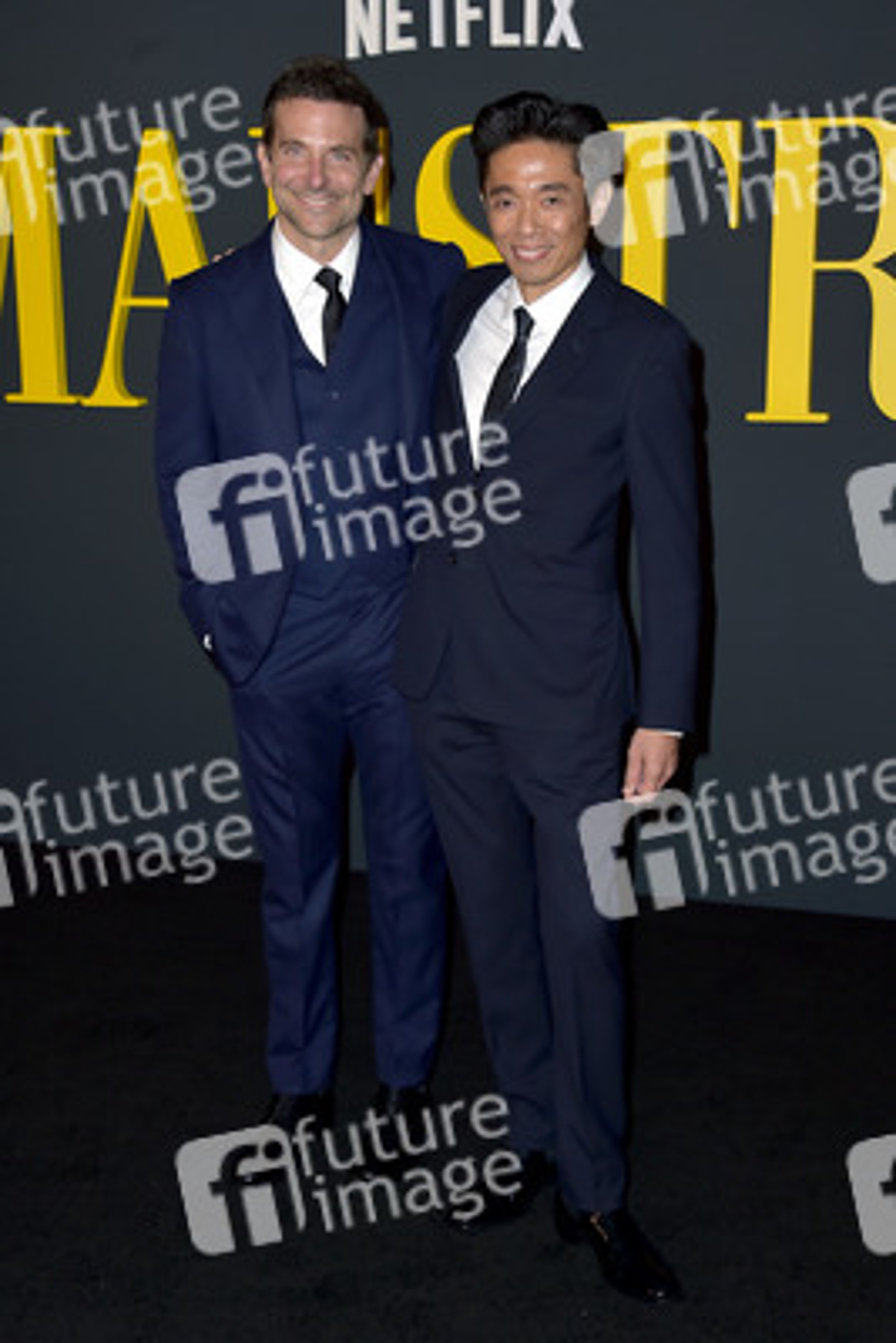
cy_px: 672
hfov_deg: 27.0
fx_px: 1865
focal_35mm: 50
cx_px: 448
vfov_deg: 39.6
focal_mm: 50
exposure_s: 1/250
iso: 320
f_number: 6.3
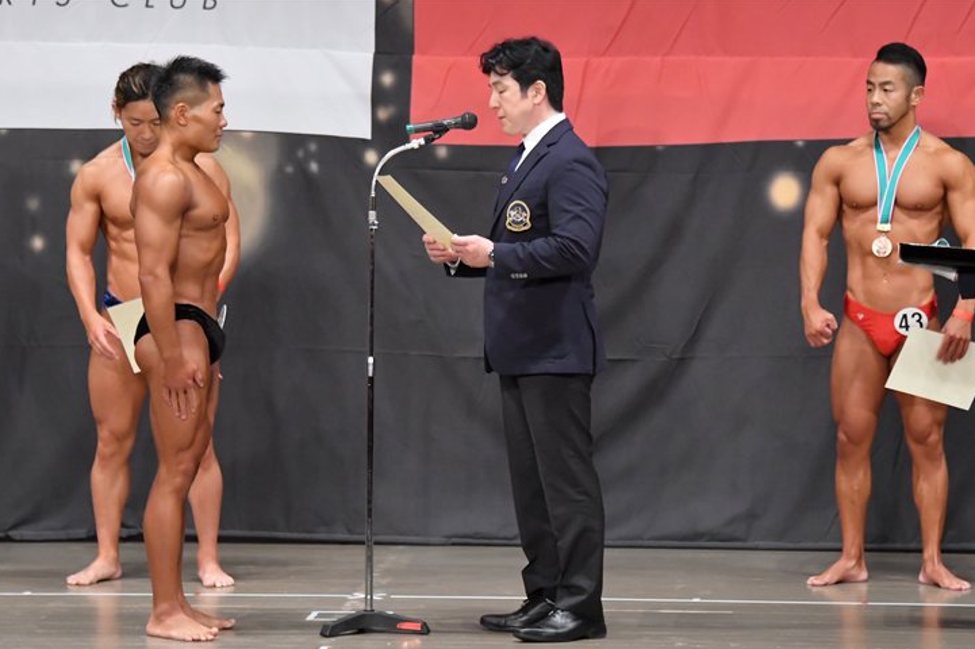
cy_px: 346
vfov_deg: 6.3
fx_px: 5874
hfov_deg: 9.5
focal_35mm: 217
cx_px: 488
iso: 6400
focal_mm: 135
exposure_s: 1/400
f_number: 5.6
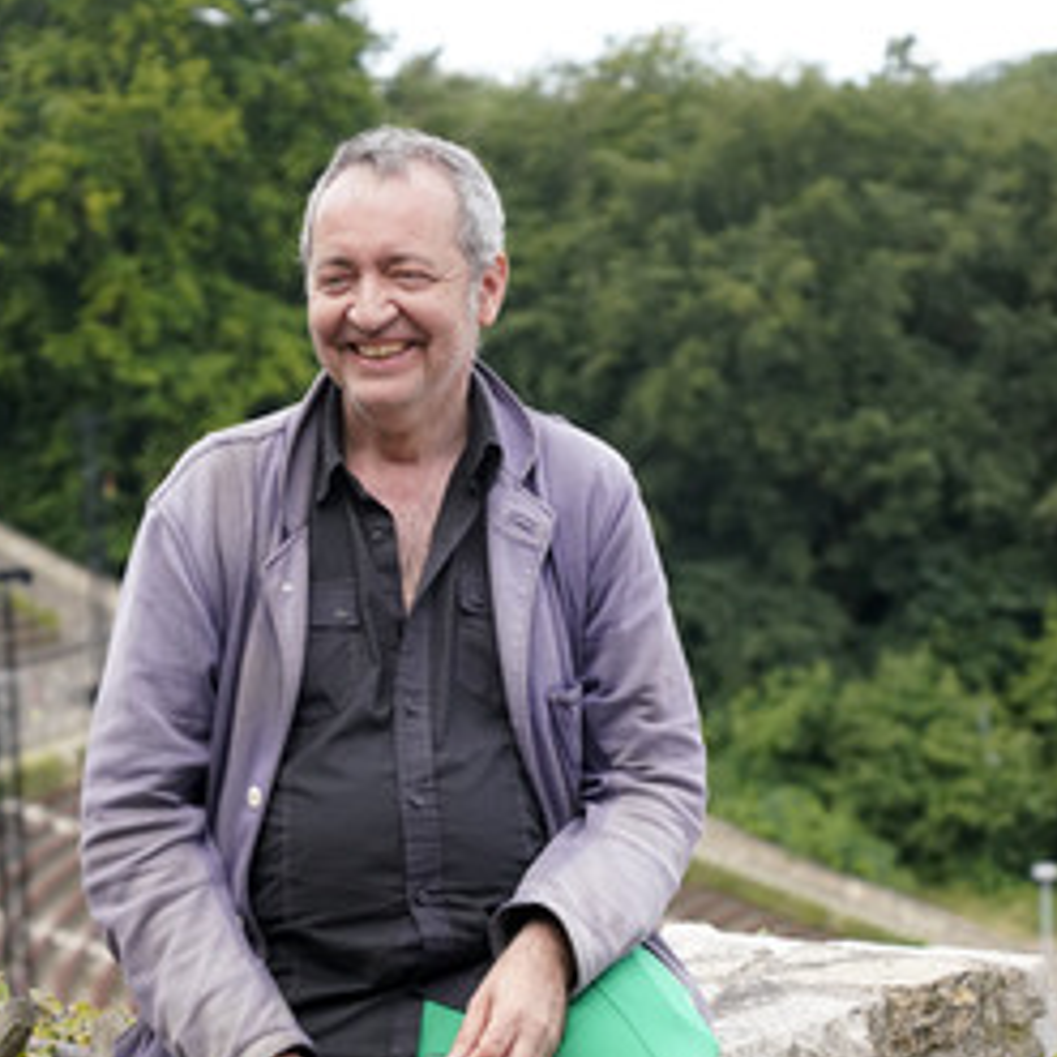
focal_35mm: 96
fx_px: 3316
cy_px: 599
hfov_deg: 18.1
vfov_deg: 18.1
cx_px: 387
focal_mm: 62
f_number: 4
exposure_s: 1/4000
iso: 2500
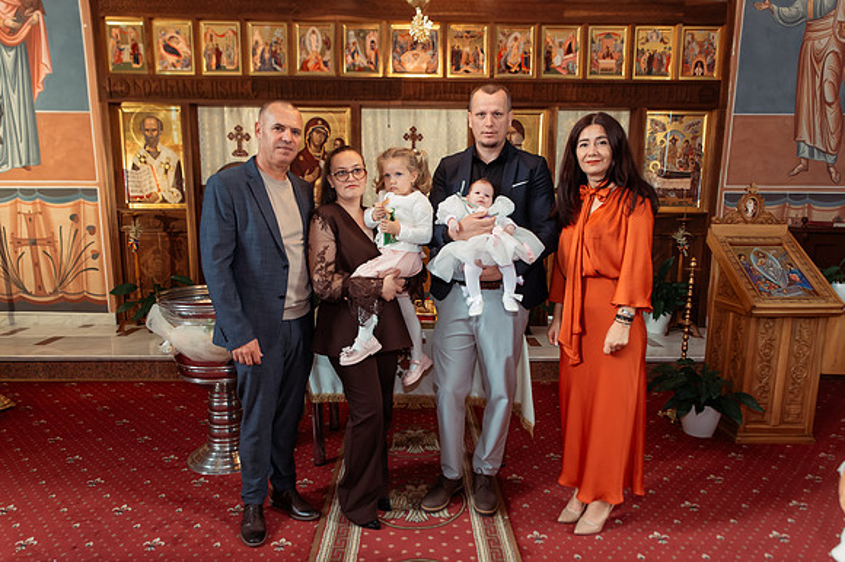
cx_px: 422
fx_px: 563
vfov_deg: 53.1
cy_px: 281
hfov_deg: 73.8
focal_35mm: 24
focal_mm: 24
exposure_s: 1/250
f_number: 3.5
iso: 3200
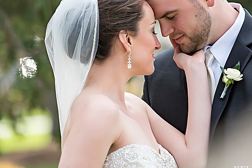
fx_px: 2043
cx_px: 125
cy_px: 53
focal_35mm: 292
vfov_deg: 4.7
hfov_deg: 7.1
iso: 400
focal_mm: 185
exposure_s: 1/1600
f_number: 2.8
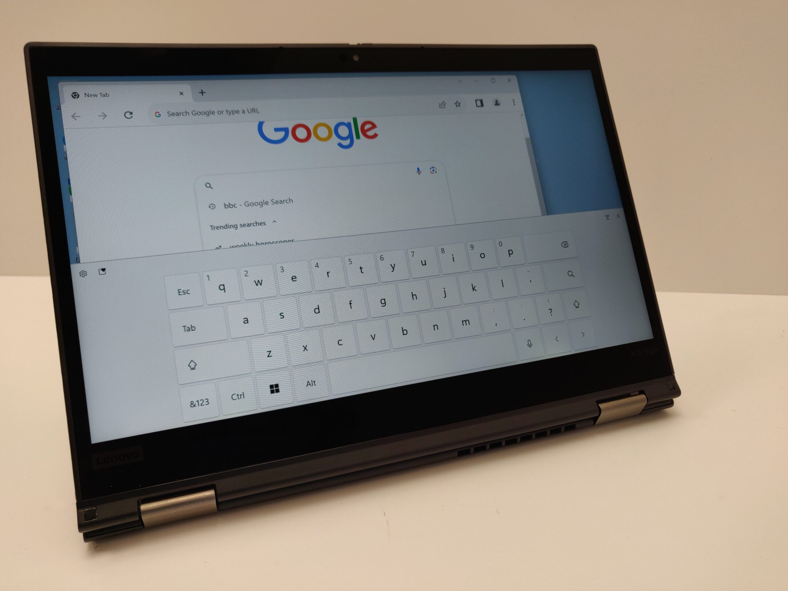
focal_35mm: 25
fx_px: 569
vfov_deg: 54.9
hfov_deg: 69.4
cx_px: 394
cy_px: 296
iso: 200
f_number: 1.7
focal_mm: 4.25
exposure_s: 1/100
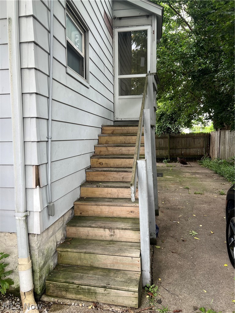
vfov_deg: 67.3
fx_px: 235
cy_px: 156
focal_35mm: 26
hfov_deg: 53.1
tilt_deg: -3.4
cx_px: 118
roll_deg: +1.7
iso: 32
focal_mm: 5.7
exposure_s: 1/137
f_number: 1.5
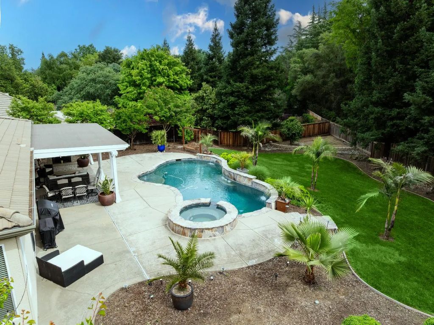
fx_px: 301
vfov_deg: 56.8
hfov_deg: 71.6
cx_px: 217
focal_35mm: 24
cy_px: 162
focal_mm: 12.29
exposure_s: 1/240
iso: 100
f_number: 6.3
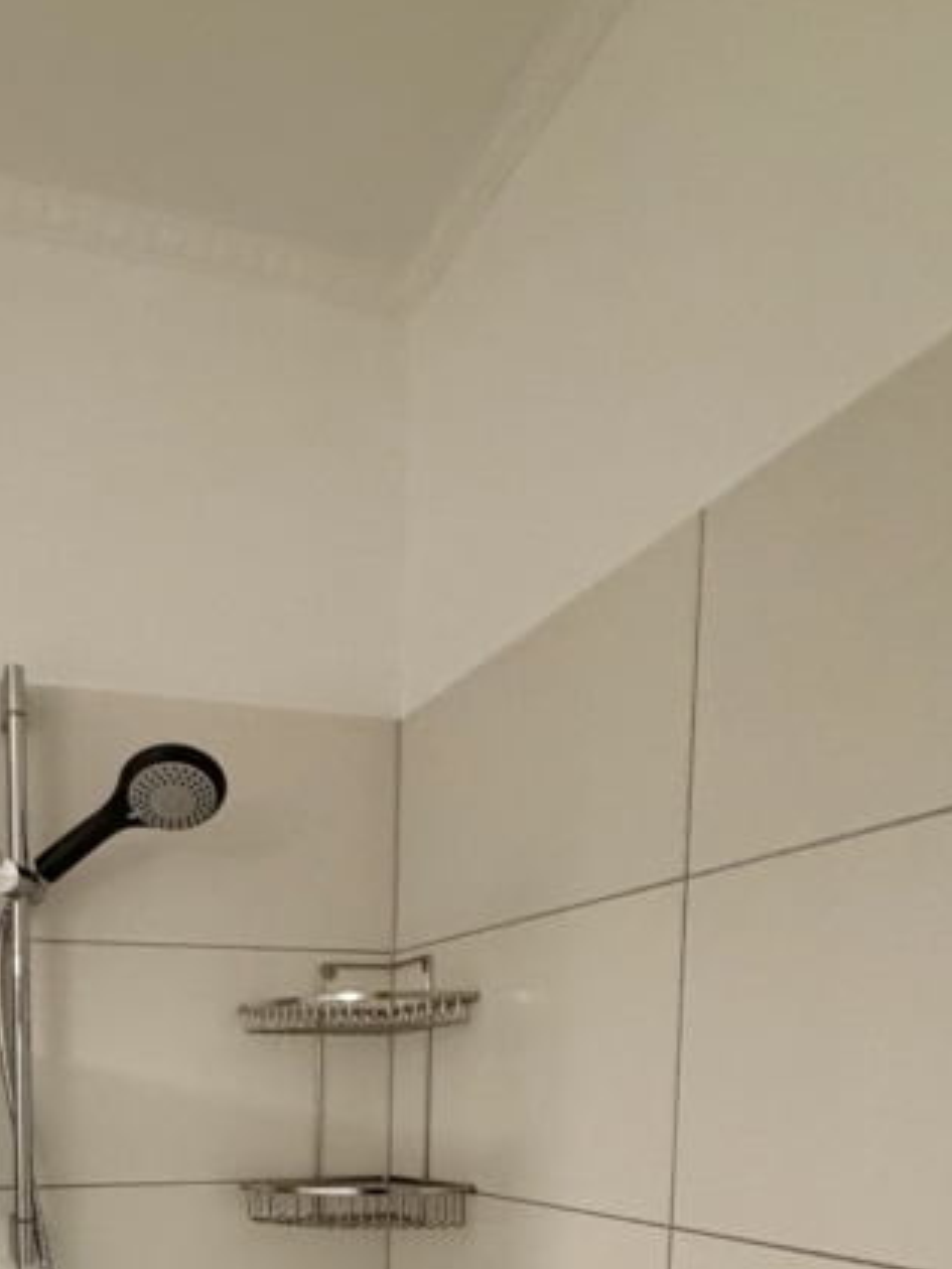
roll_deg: +0.1
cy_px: 1203
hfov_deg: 44.5
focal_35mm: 30
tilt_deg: -4.2
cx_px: 192
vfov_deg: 51.0
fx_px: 1100
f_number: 2.2
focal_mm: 2.22
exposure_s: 1/50
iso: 400
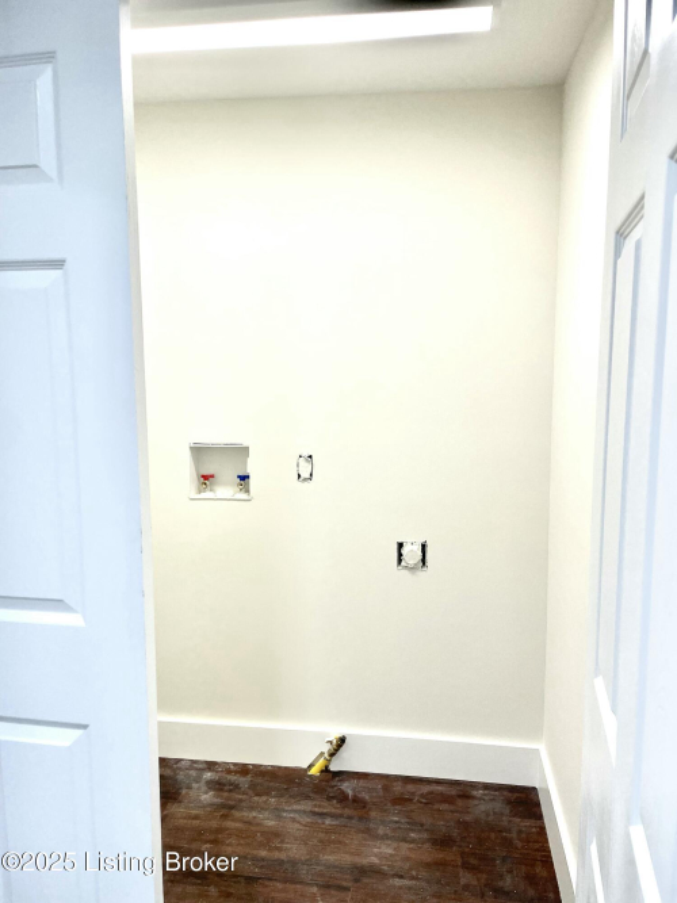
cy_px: 452
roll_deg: +0.2
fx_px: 678
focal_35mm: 26
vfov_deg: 67.3
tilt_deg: -8.1
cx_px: 338
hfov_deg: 53.0
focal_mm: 4.2
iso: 32
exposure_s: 1/120
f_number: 1.6
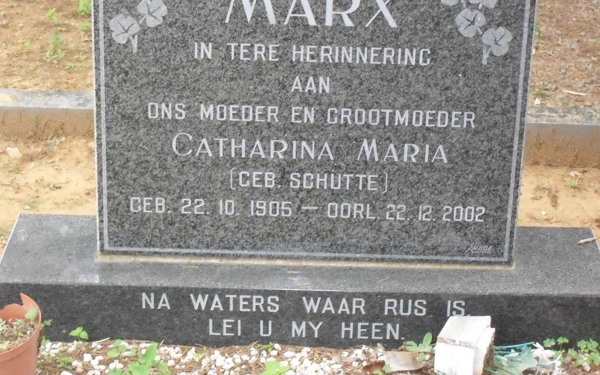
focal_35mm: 95
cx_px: 301
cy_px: 151
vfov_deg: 13.8
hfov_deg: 21.9
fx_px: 1553
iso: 240
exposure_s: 1/60
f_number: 5.5
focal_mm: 15.7
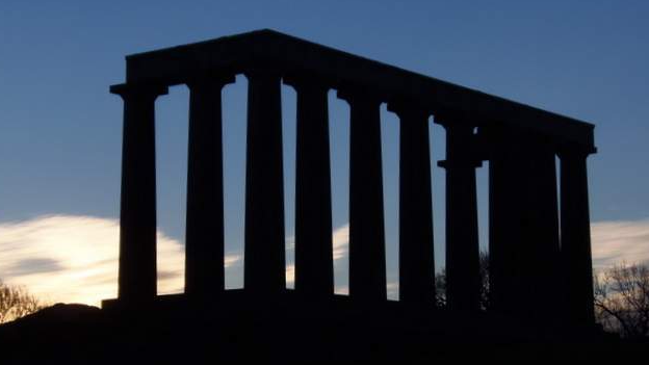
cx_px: 304
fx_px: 1514
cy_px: 256
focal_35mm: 88
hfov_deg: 24.2
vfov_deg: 13.7
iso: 64
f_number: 4
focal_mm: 11.7
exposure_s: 1/500
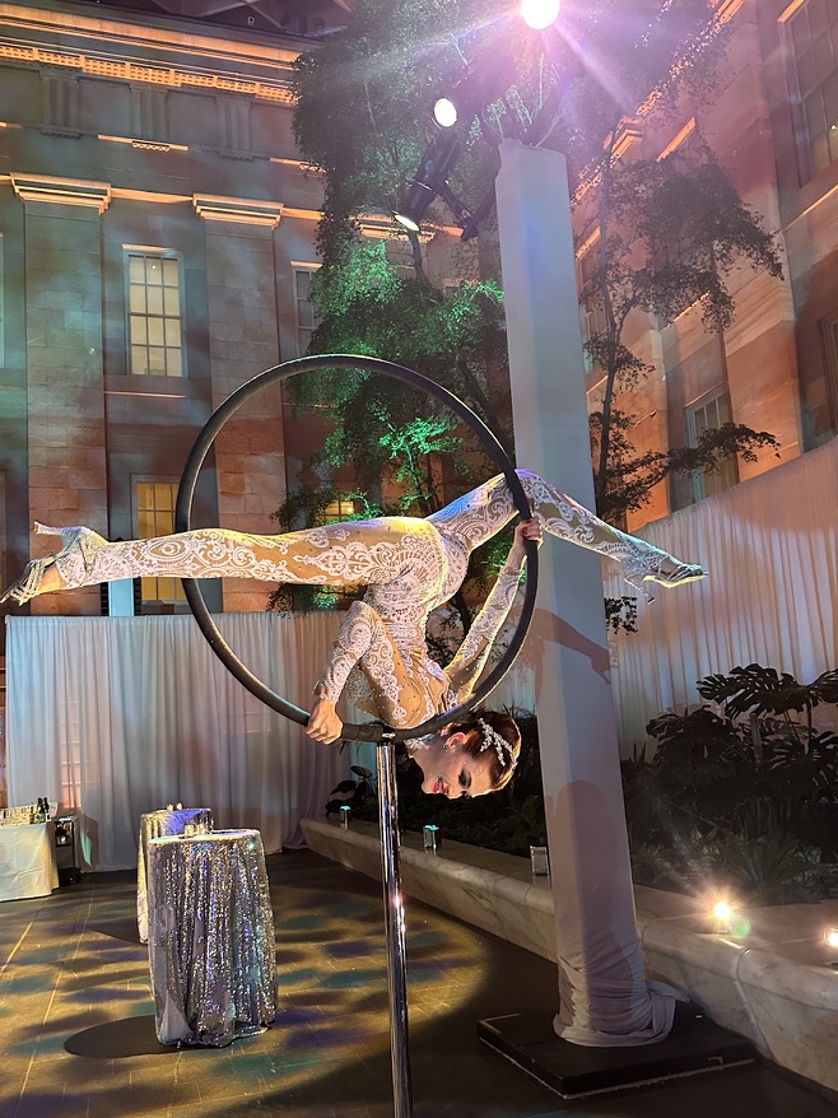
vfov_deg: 63.2
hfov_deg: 49.7
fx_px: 904
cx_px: 414
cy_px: 639
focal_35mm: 28
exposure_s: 1/60
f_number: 1.78
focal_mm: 6.86
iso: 800
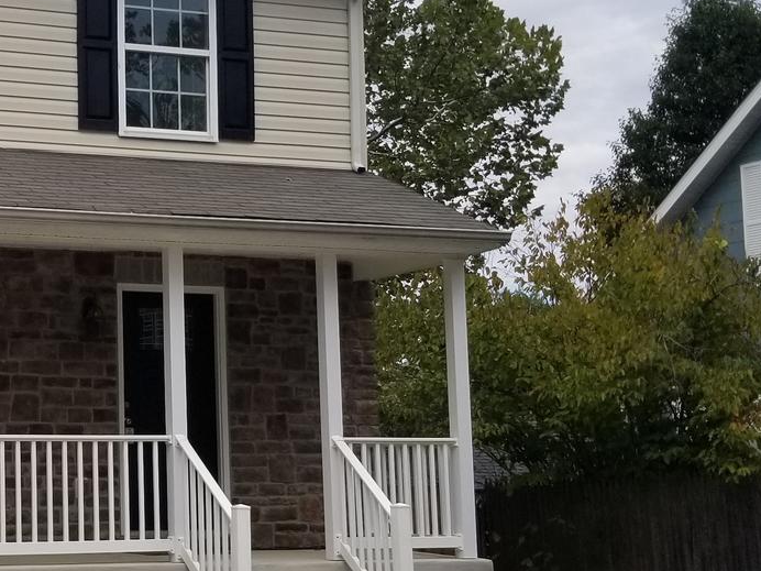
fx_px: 1693
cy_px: 334
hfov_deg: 24.4
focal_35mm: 77
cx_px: 34
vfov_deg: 19.1
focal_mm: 4.25
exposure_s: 1/2020
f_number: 1.7
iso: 50
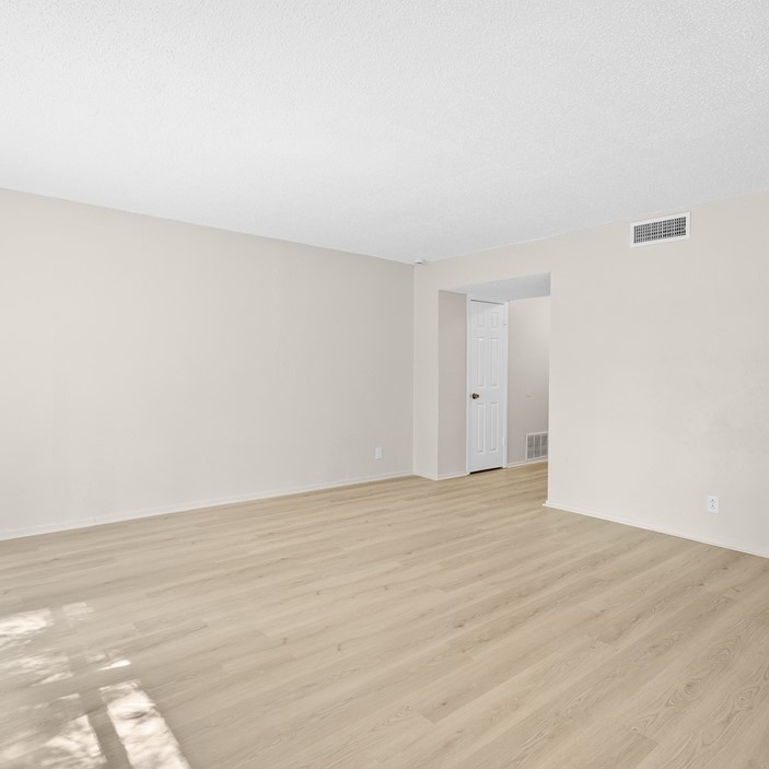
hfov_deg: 72.1
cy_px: 378
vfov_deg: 72.1
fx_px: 528
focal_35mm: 21
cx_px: 401
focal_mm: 16
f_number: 9
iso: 400
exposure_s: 1.3
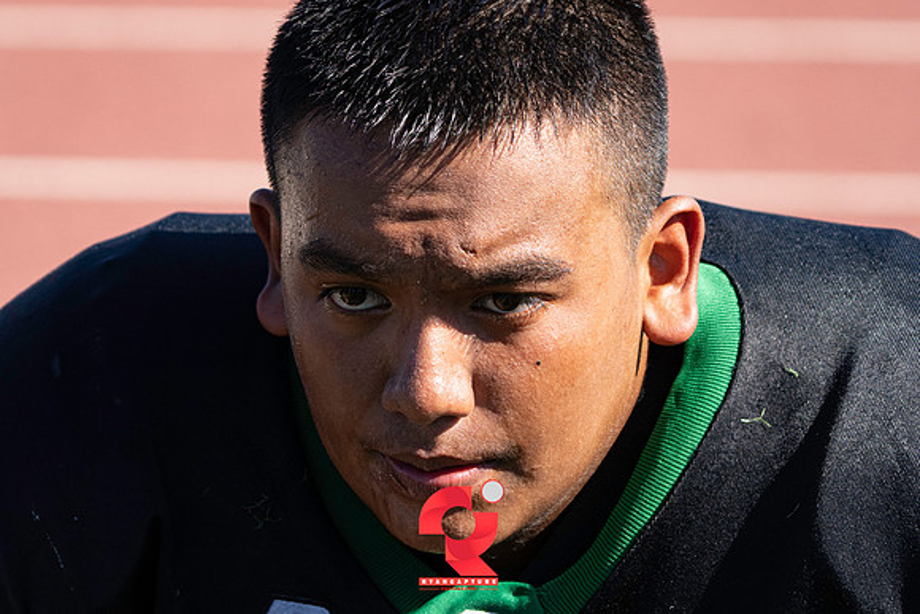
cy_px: 307
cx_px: 460
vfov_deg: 4.6
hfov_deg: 6.9
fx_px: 7668
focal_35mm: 300
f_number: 7.1
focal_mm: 200
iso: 640
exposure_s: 1/1250
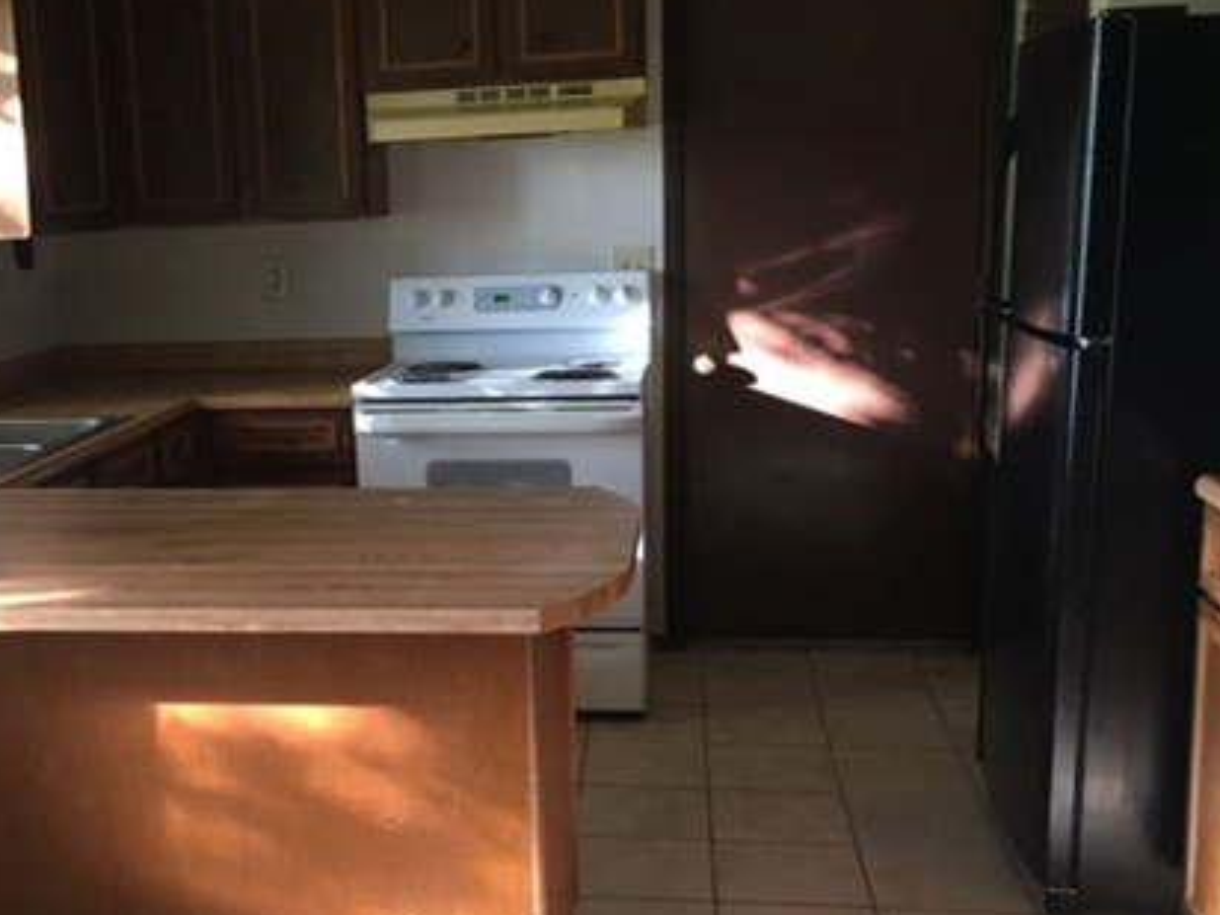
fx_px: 1586
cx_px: 403
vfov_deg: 32.2
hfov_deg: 41.5
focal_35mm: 45
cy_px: 506
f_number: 2.2
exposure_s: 1/30
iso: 80
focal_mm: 4.15
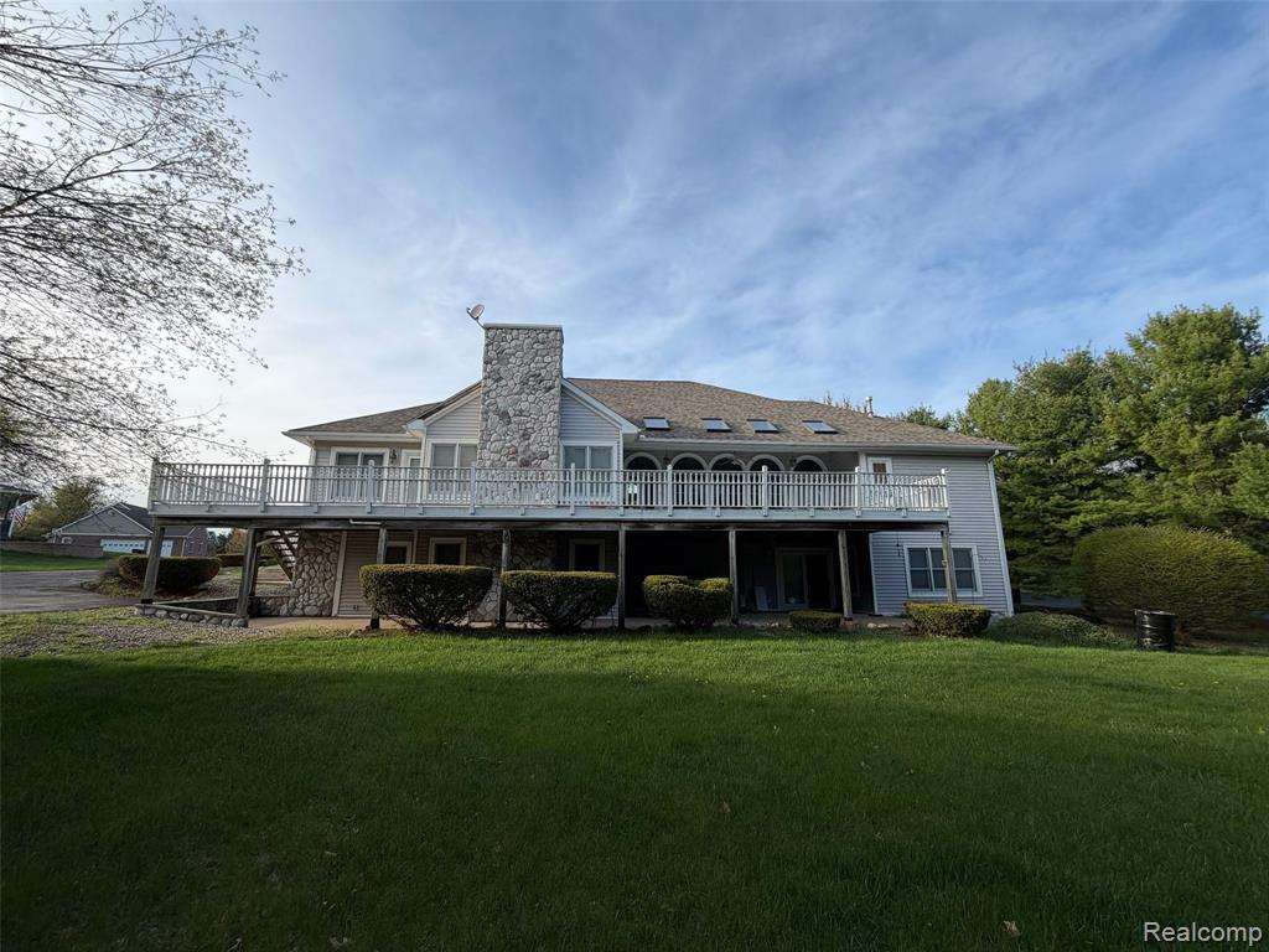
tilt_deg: +11.9
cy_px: 476
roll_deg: +0.0
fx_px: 513
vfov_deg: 85.7
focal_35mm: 14
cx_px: 634
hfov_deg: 102.1
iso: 40
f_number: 2.2
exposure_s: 1/701
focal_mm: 2.22
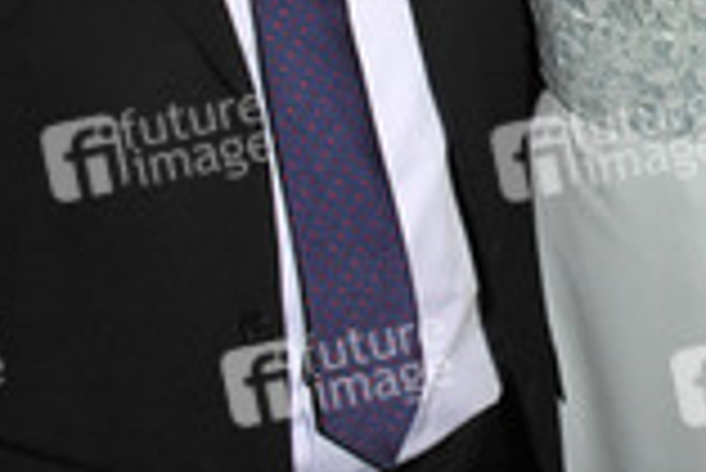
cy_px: -189
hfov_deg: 22.9
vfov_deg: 15.0
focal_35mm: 86
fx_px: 1688
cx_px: 668
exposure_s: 1/60
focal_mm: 20
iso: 5000
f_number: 6.3
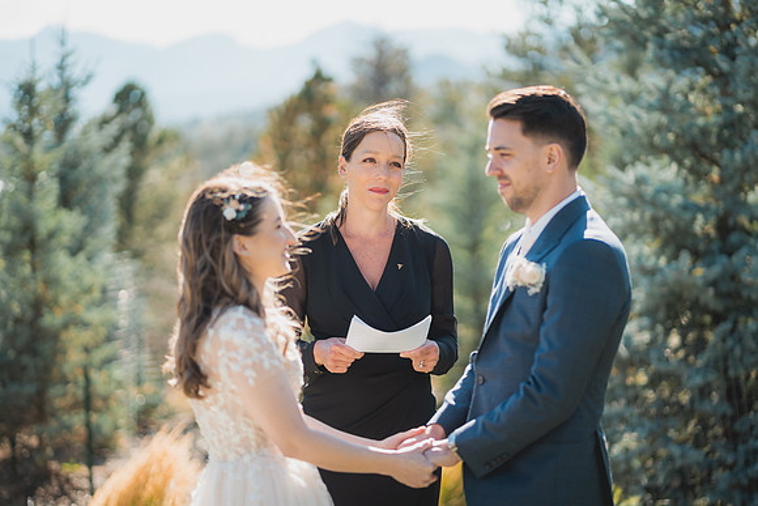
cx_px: 379
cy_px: 253
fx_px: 1816
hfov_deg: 23.6
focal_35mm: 86
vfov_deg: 15.9
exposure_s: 1/1600
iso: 200
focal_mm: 85
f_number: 1.8
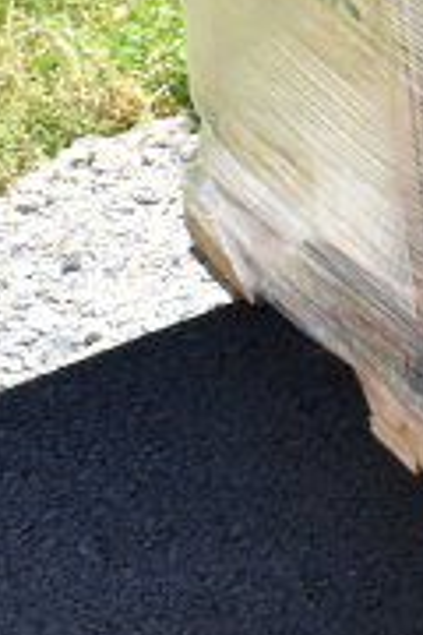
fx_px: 2414
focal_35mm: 137
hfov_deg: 9.0
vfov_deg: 14.1
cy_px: -291
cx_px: 1036
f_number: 7.1
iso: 200
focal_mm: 18
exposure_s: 1/200
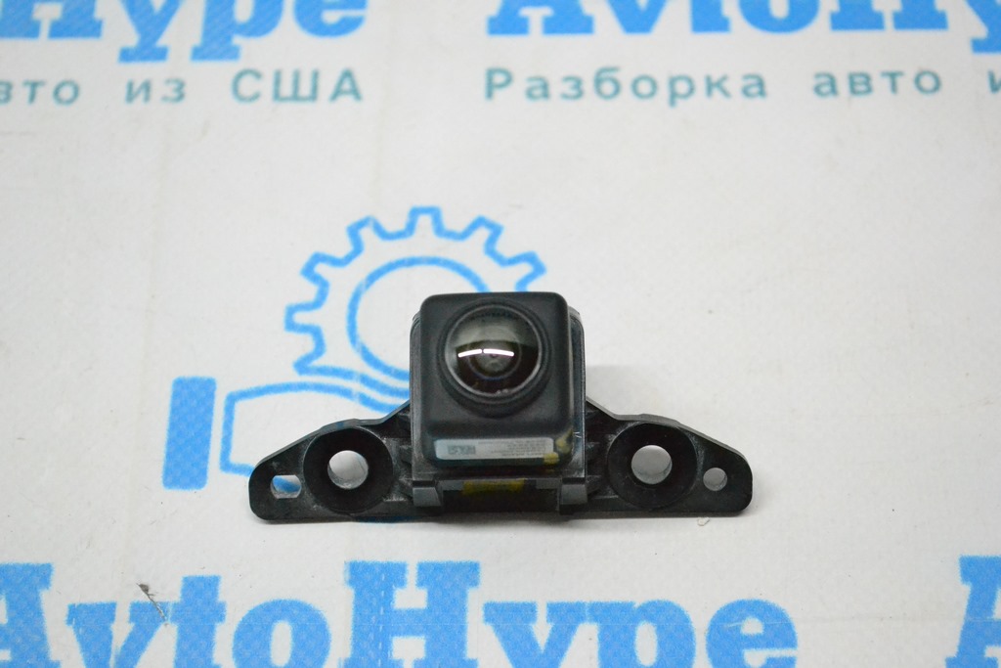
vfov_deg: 16.6
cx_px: 500
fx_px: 2294
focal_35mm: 82
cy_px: 334
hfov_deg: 24.6
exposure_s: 1/800
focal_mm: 55
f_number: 5.6
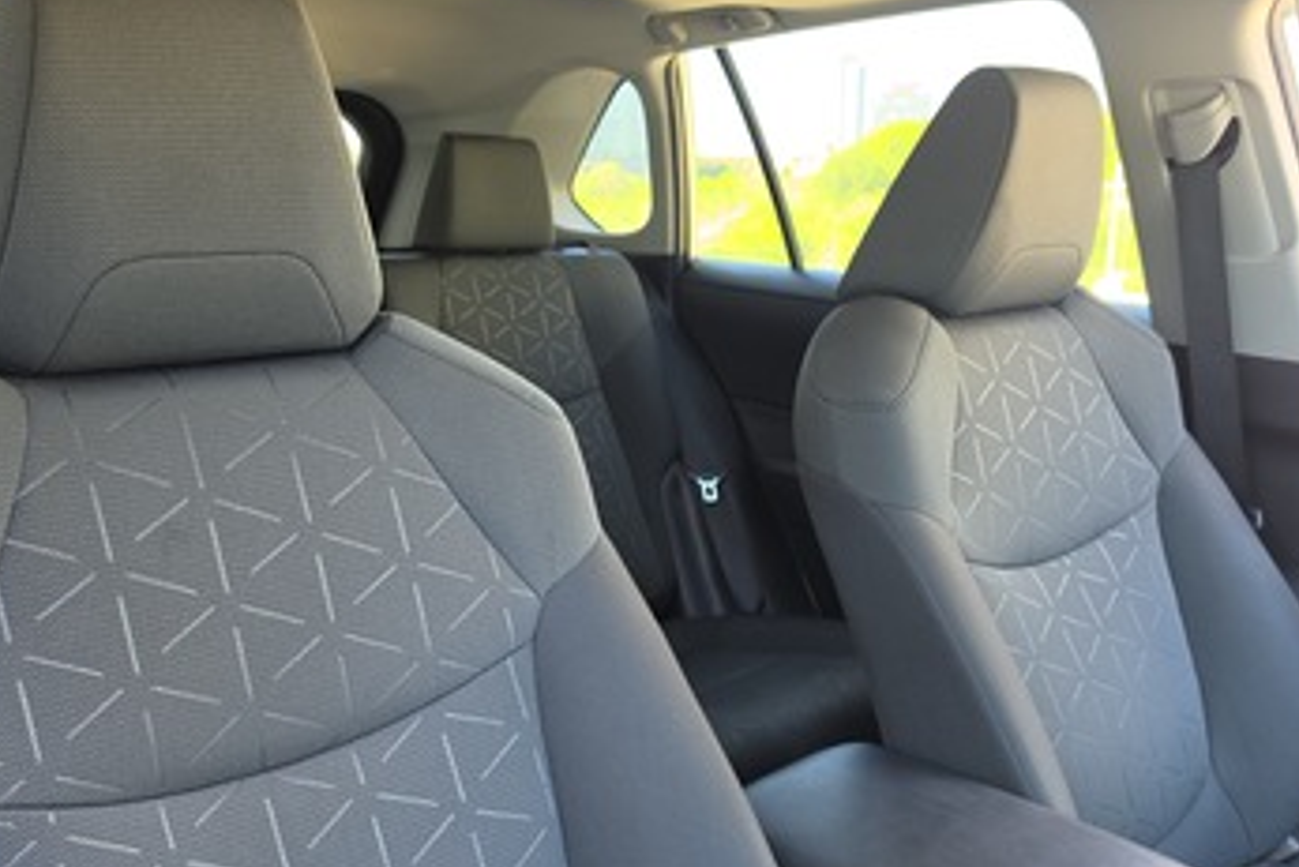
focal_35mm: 29
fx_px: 1047
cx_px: 619
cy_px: 479
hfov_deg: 63.6
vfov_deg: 44.9
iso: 100
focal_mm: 6.5
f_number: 1.4
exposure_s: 1/180
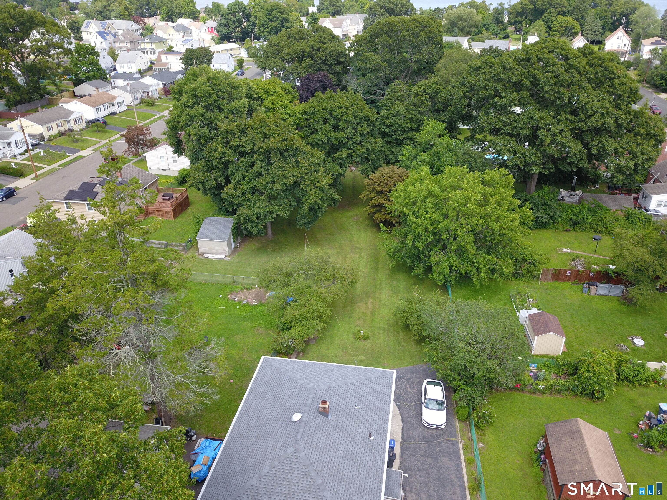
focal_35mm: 26
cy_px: 250
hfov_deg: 67.3
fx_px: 501
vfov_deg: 53.1
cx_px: 334
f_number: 2.2
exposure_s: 1/431
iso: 100
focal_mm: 4.7
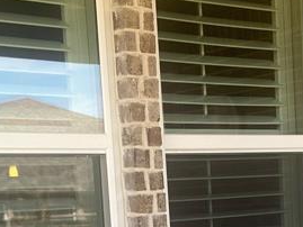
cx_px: 212
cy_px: 290
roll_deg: +2.9
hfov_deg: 19.7
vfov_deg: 14.4
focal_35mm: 99
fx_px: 867
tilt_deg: -6.2
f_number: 1.8
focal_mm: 4.25
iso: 40
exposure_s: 1/121
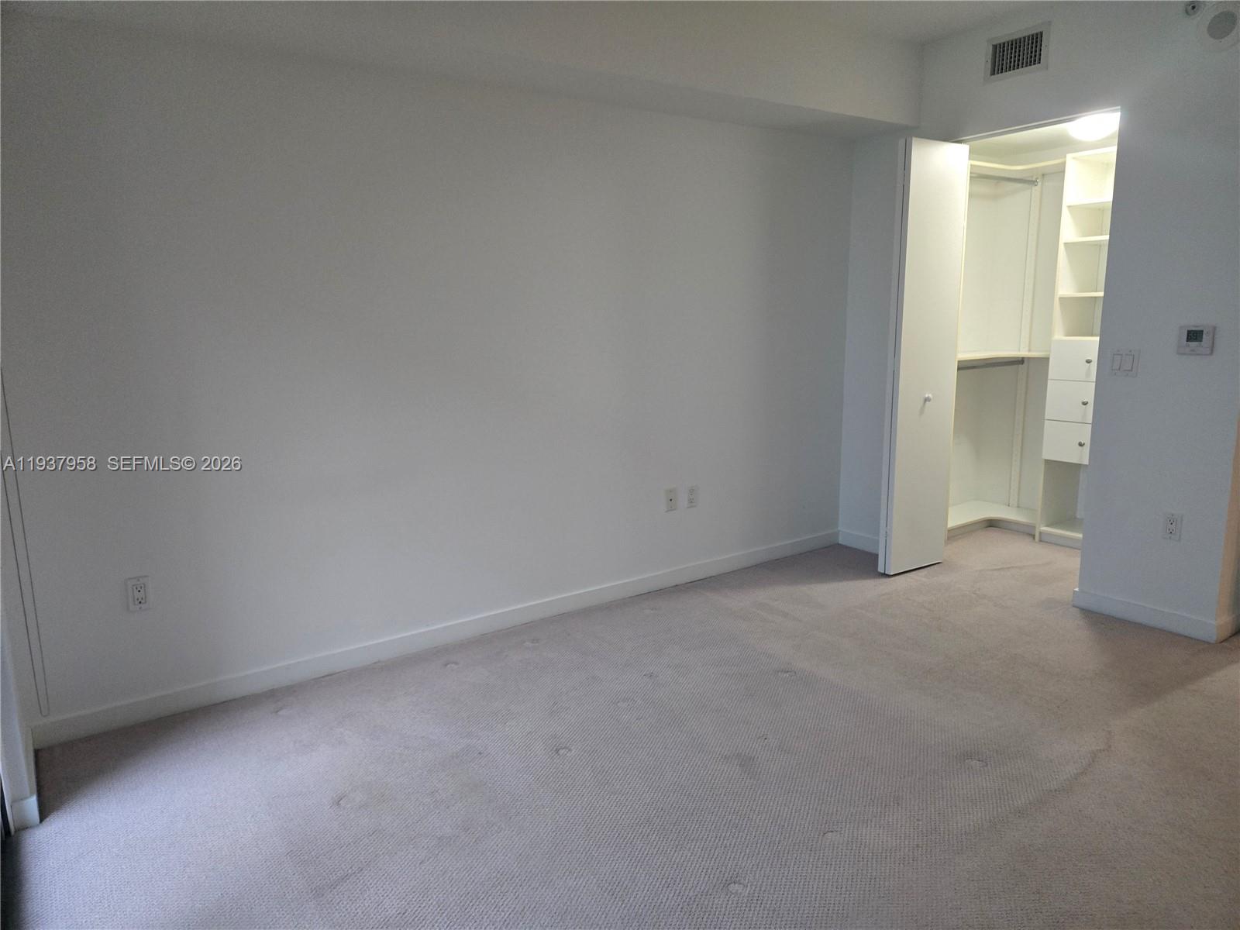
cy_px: 465
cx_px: 620
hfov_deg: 73.9
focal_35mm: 23
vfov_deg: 58.9
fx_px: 824
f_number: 1.8
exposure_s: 1/120
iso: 800
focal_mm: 5.4
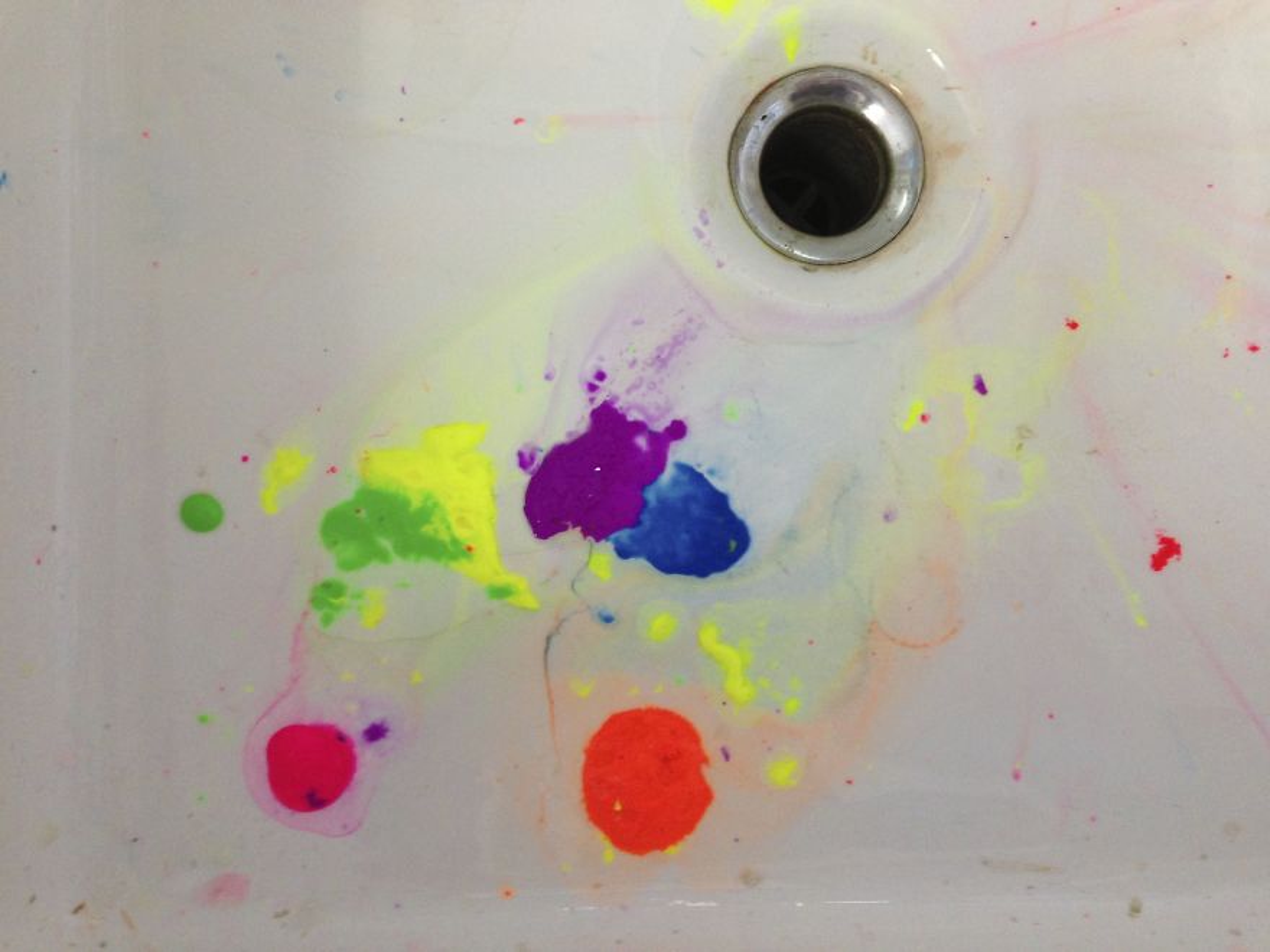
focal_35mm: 33
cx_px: 635
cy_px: 476
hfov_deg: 55.4
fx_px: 1211
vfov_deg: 42.9
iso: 160
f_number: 2.4
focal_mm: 4.13
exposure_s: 1/20
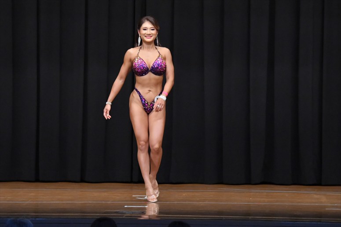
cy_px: 114
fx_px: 2130
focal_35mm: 225
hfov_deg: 9.2
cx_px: 170
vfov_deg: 6.1
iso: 8000
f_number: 5.6
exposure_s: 1/400
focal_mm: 150
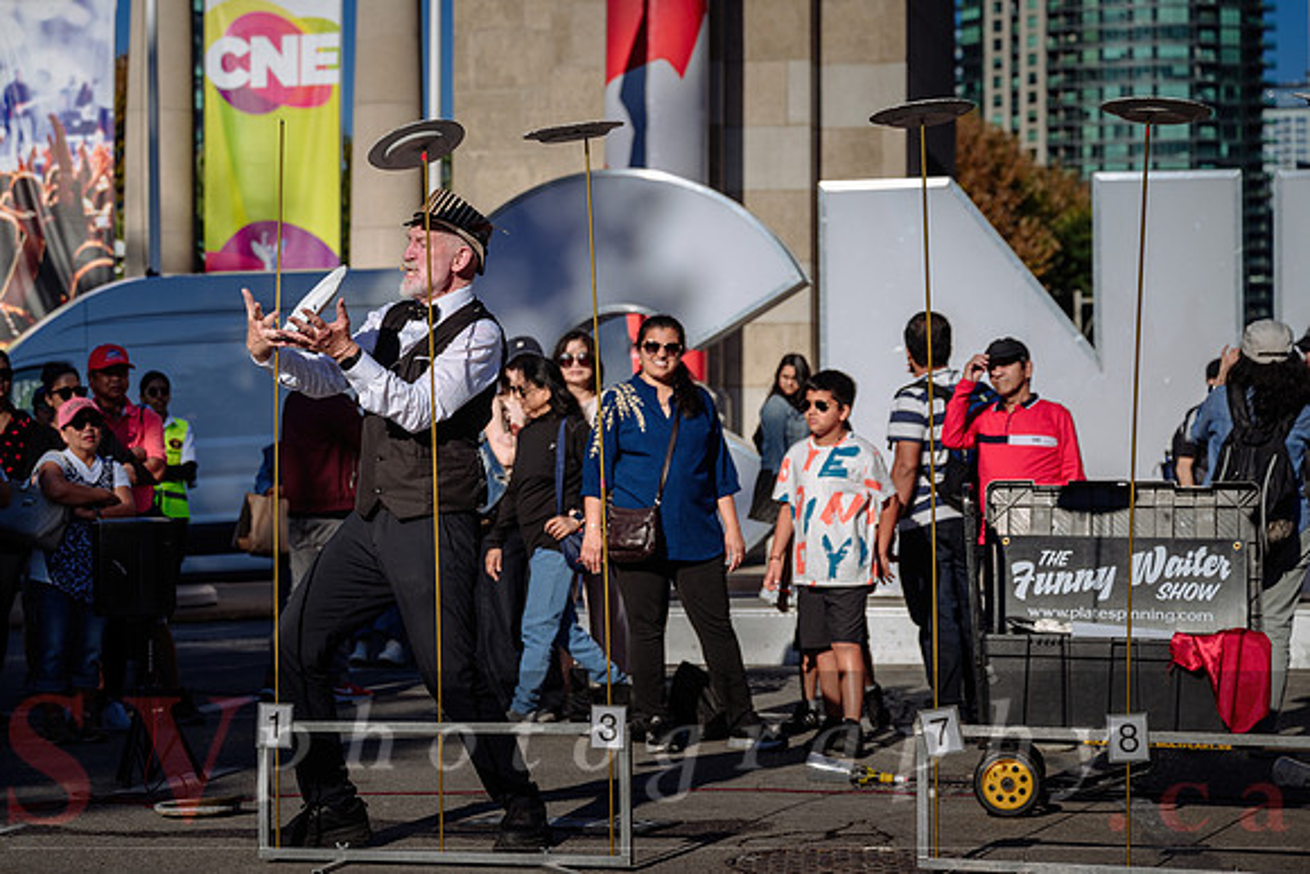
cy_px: 373
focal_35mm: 78
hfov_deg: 26.0
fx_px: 2828
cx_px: 529
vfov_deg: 17.6
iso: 64
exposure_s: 1/640
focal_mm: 63
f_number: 4
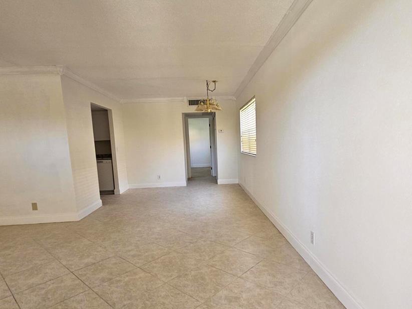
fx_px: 226
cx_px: 217
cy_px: 181
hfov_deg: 84.6
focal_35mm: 19
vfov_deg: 68.2
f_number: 2.2
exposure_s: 1/60
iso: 80
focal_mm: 2.2
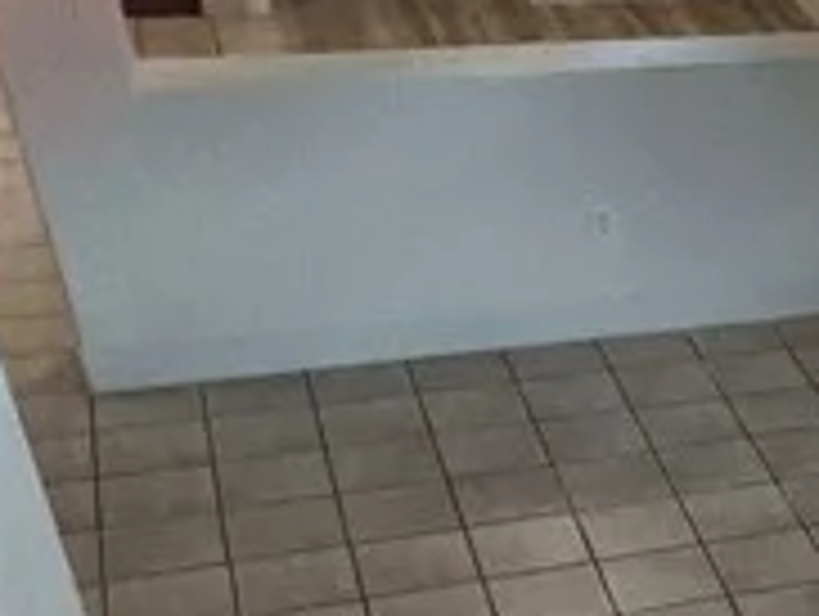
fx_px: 1729
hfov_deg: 21.3
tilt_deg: -35.5
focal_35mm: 73
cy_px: 719
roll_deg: -7.5
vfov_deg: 19.2
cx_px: 1305
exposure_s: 1/120
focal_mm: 1.57
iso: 125
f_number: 1.8
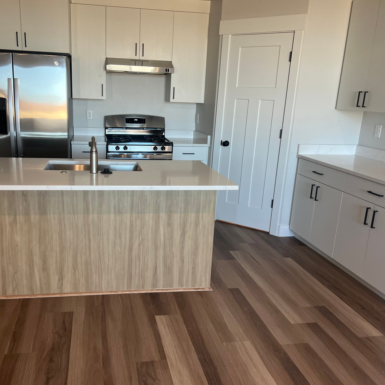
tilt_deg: -12.3
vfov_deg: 52.5
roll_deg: -2.9
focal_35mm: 31
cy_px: 194
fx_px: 390
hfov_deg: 52.3
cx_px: 159
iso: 125
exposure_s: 1/120
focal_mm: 5.7
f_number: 1.5
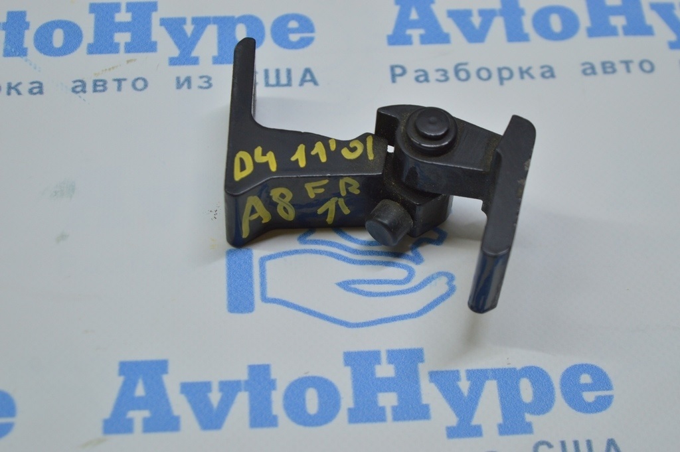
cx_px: 340
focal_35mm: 78
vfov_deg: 17.5
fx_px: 1472
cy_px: 226
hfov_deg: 26.0
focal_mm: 52
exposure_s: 1/60
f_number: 5.6
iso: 400
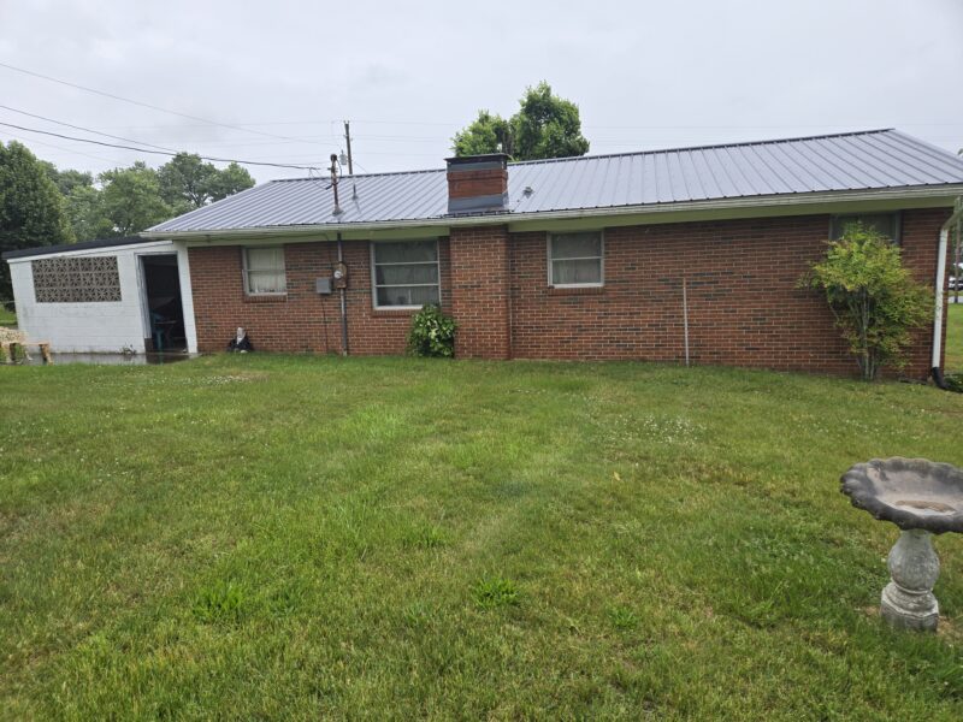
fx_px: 640
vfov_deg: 58.9
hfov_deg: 73.9
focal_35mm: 23
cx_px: 482
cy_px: 361
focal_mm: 5.4
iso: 25
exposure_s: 1/446
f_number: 1.8
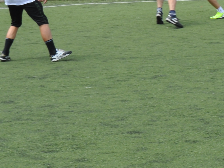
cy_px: -48
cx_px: 212
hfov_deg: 11.8
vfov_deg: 8.8
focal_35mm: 167
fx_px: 1079
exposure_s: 1/250
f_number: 8
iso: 200
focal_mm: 31
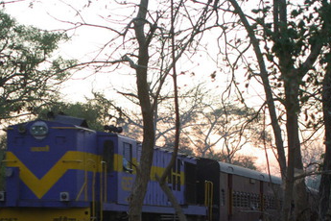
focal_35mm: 139
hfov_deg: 14.7
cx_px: 127
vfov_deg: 9.8
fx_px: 1278
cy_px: 196
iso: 400
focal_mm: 50
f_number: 4
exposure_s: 1/60
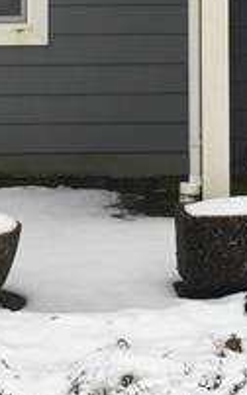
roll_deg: -0.4
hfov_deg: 8.4
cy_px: -233
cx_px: 180
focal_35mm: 156
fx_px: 1683
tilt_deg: +4.4
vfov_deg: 12.6
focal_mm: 4.15
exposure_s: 1/128
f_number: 2.2
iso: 32
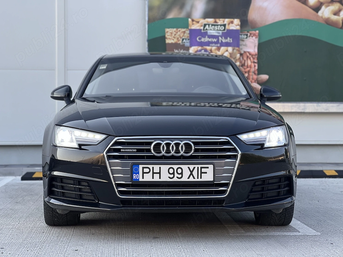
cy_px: 128
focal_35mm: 77
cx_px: 172
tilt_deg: +0.8
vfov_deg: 19.1
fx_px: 763
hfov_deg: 25.3
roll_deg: +0.4
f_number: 2.8
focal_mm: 9
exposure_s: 1/102
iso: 32
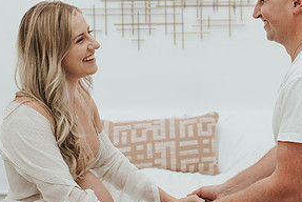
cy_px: 67
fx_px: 764
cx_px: 191
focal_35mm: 91
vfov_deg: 15.0
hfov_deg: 22.3
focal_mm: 35
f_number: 3.2
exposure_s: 1/250
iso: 250
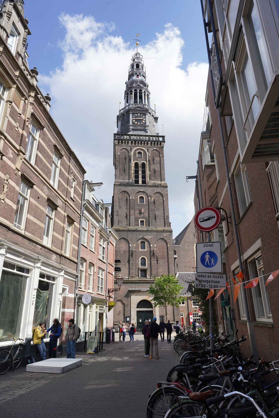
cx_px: 140
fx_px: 279
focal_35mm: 24
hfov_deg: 53.1
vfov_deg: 73.7
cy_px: 209
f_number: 13
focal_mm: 24
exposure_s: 1/100
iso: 100
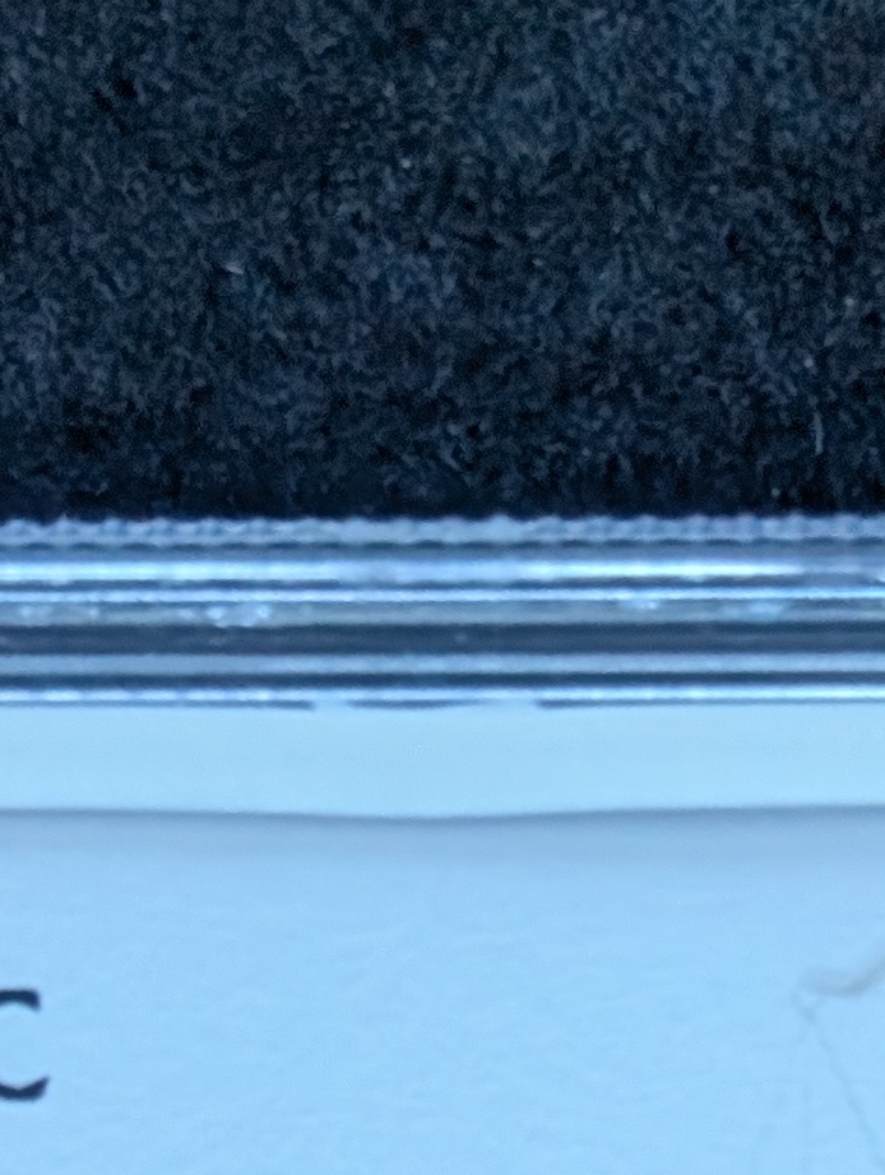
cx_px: 528
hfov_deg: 6.9
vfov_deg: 8.6
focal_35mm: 217
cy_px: 2405
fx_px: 7375
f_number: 1.68
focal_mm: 6.9
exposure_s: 1/73.5
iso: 420
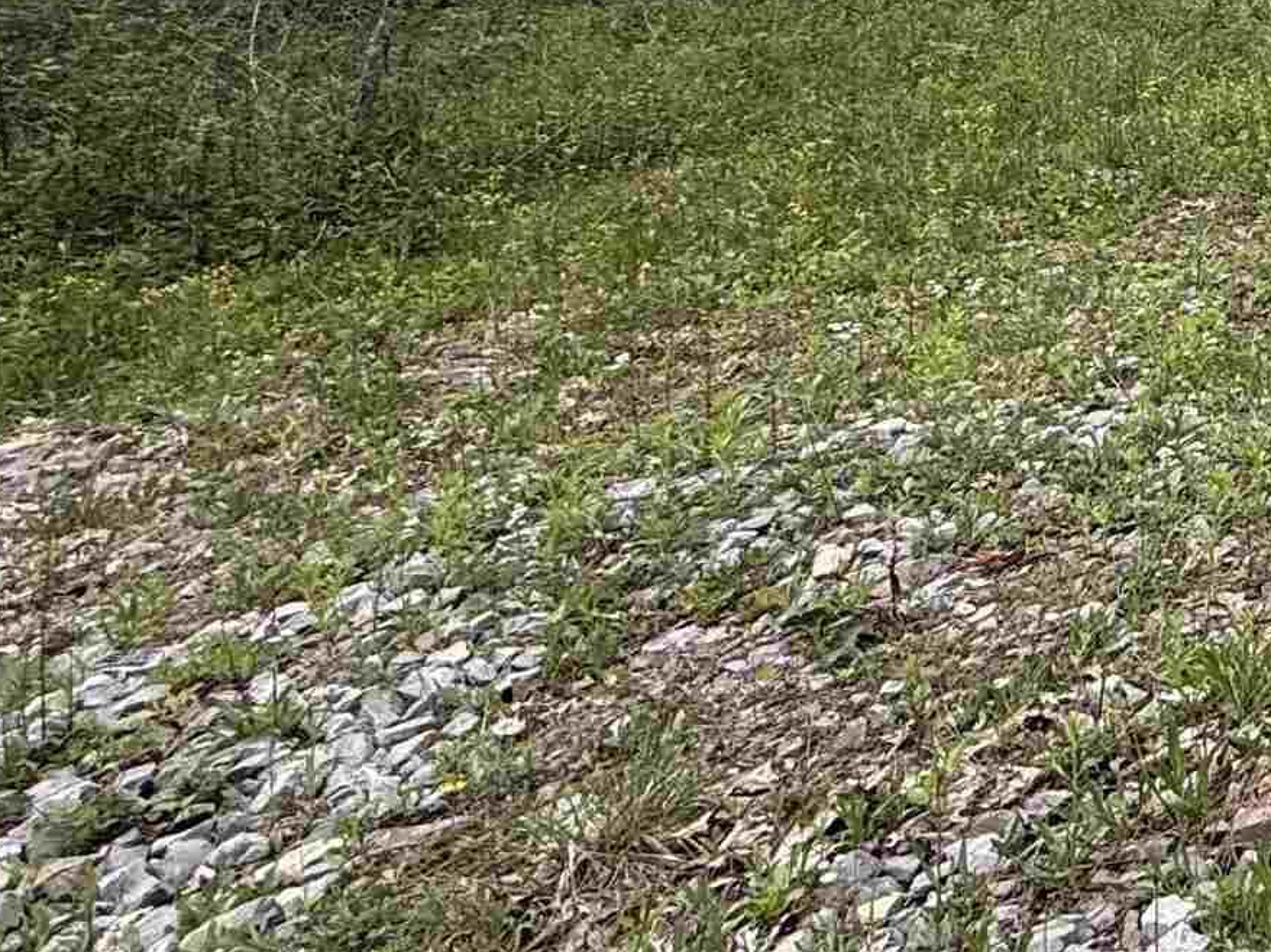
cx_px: 1856
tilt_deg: -1.6
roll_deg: +0.0
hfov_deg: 27.9
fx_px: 1799
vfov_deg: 26.7
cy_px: -155
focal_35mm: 49
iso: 64
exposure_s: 1/340
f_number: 2.2
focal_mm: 2.22
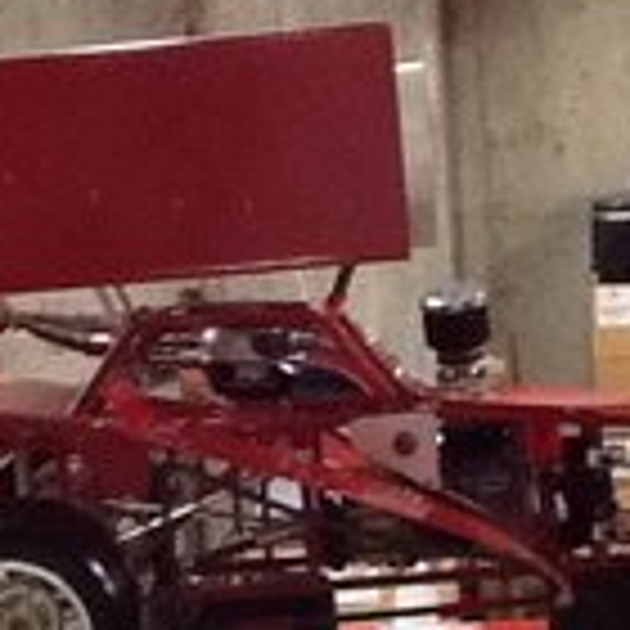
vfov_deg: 20.4
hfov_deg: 21.3
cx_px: 392
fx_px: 1668
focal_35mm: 81
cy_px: 693
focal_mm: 2.03
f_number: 2.4
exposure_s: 1/17
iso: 400
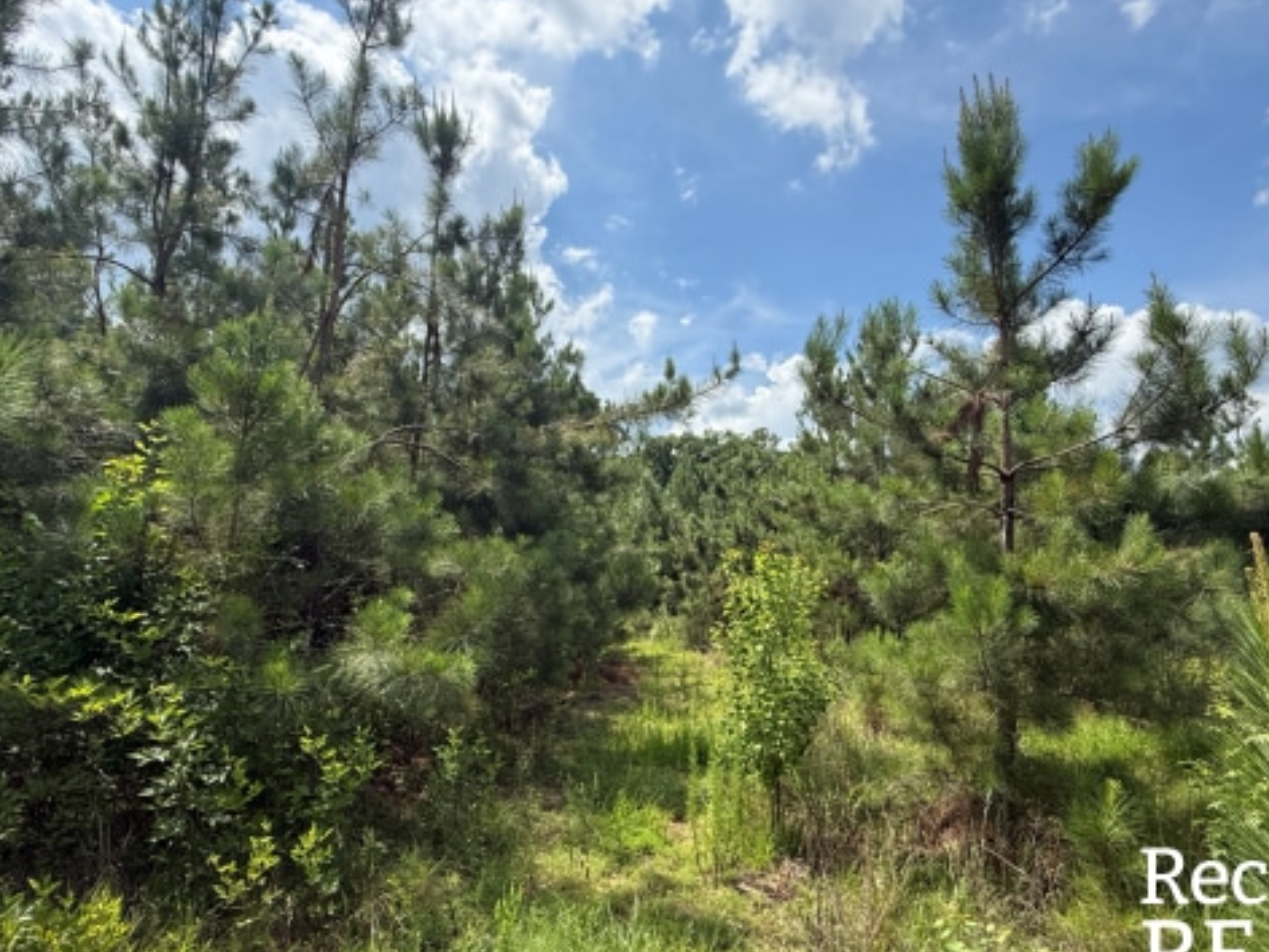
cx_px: 659
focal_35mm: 19
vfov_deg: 68.6
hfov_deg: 84.6
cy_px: 511
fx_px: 697
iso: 50
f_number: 2.2
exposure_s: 1/1613
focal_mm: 2.22
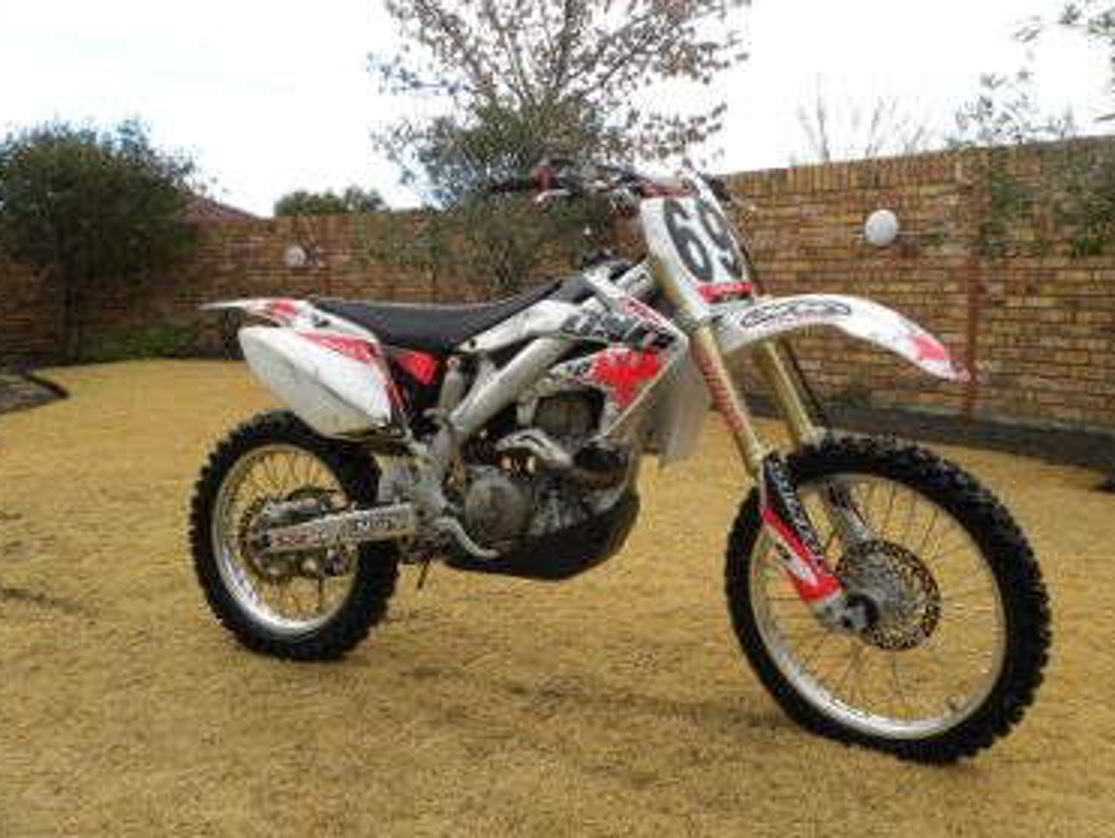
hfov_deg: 63.4
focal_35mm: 28
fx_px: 903
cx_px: 583
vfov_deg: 49.8
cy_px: 427
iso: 64
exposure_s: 1/147
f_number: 4.5
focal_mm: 4.6
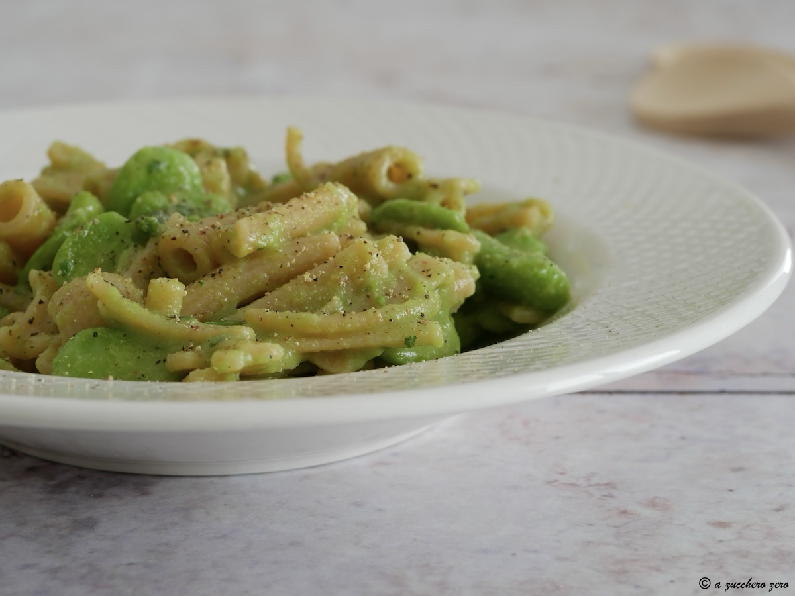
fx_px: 1975
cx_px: 398
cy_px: 298
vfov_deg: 17.2
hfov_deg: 22.8
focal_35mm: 86
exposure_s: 1/20
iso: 200
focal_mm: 43
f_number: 5.6
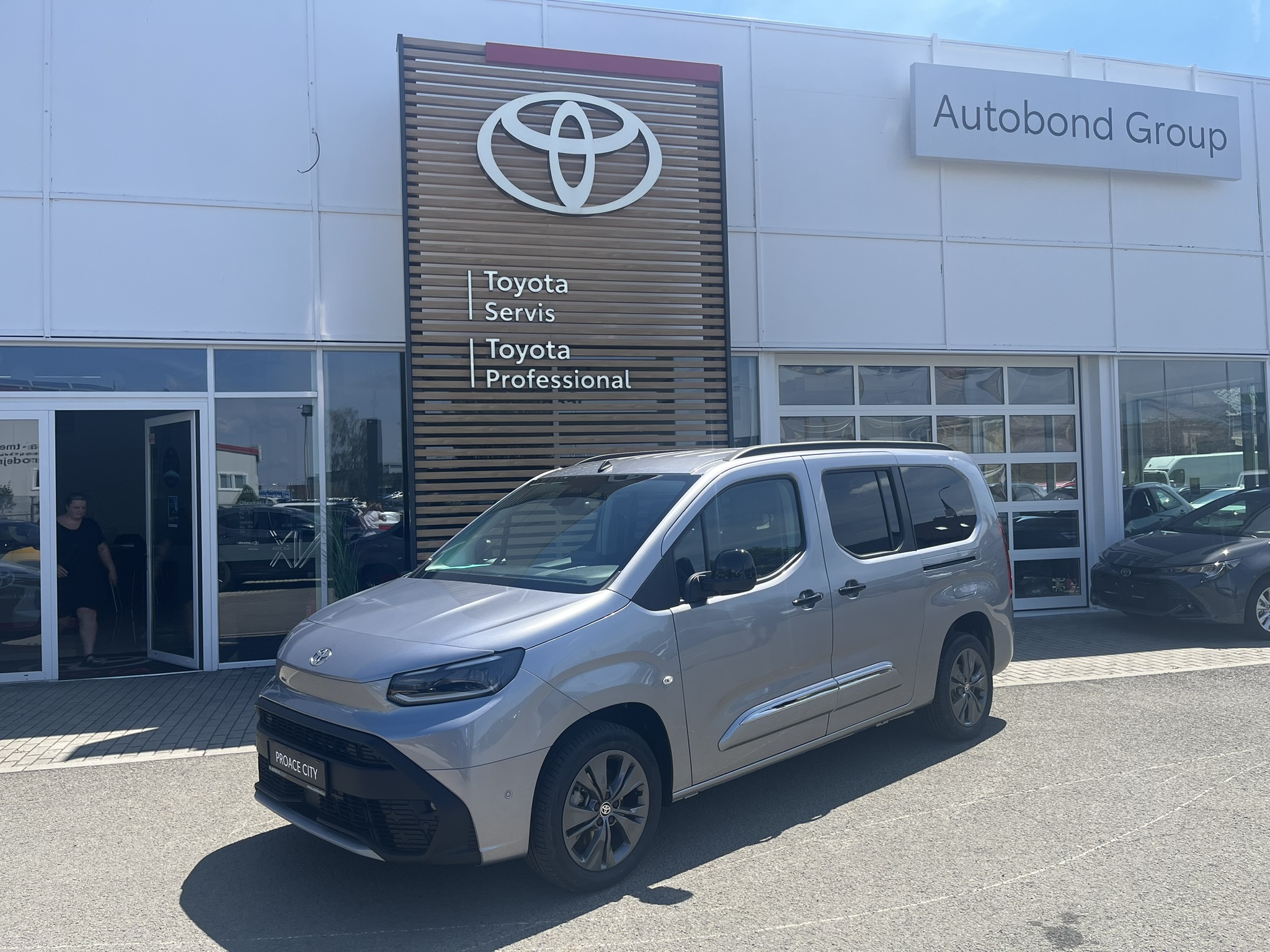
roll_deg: +1.9
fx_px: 954
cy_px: 476
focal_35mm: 26
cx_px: 635
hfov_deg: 67.3
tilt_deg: +1.1
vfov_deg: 53.1
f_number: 1.6
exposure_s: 1/2101
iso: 50
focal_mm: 5.1
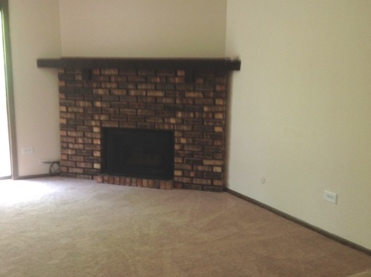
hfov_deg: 41.2
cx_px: 163
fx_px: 492
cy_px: 152
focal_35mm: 46
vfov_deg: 31.4
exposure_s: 1/15
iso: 80
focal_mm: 4.28
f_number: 2.4
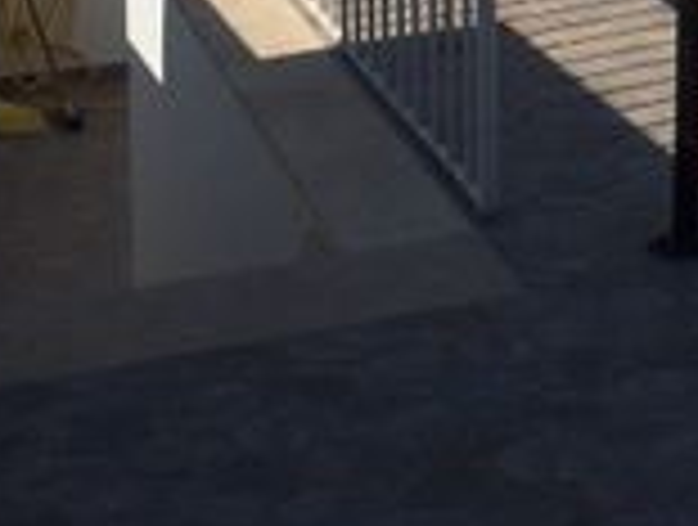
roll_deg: -1.6
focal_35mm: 112
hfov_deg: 16.3
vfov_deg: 12.6
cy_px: -247
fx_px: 2264
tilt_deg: -9.9
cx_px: 991
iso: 40
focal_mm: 4.15
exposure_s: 1/6849
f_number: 2.2
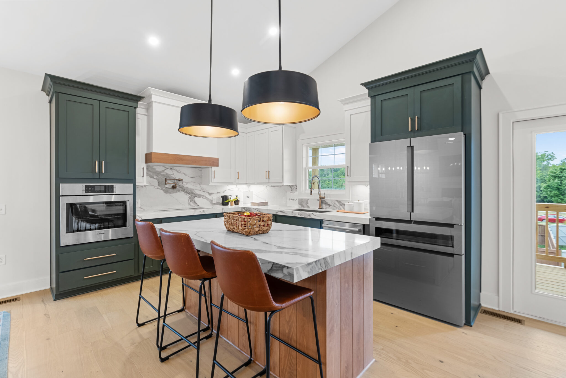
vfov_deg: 73.8
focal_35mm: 16
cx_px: 283
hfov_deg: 96.7
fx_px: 252
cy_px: 189
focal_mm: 16
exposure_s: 1
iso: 250
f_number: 9
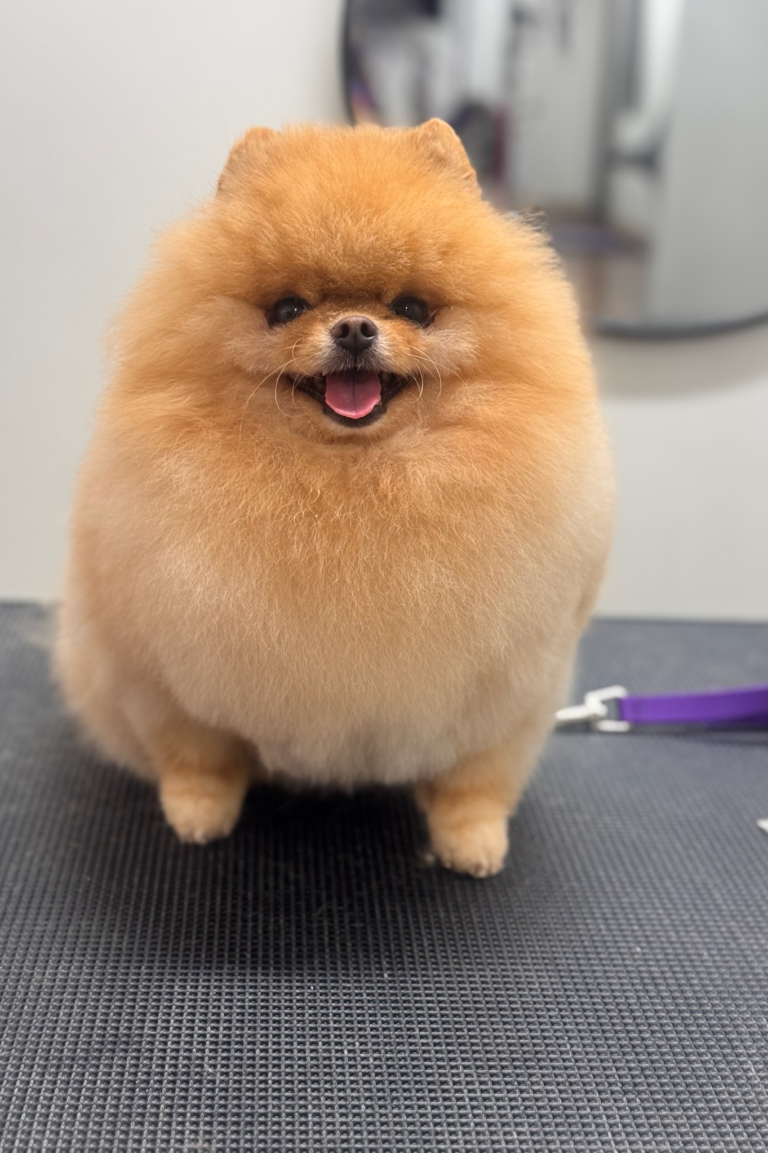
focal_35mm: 50
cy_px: 576
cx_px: 349
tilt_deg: -15.3
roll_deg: -1.8
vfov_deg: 39.6
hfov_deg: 27.0
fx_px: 1600
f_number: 1.78
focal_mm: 6.76
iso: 100
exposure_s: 1/100
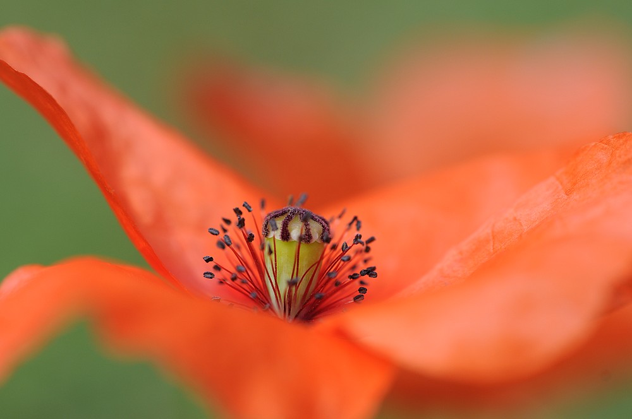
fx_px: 1315
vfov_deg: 18.1
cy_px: 210
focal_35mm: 75
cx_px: 316
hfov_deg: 27.0
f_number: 5.6
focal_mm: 50
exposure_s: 1/640
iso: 200
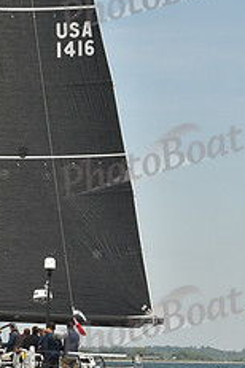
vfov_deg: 11.7
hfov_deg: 7.8
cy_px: 97
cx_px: -21
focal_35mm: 176
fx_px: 1797
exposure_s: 1/1600
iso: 400
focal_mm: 70
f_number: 8
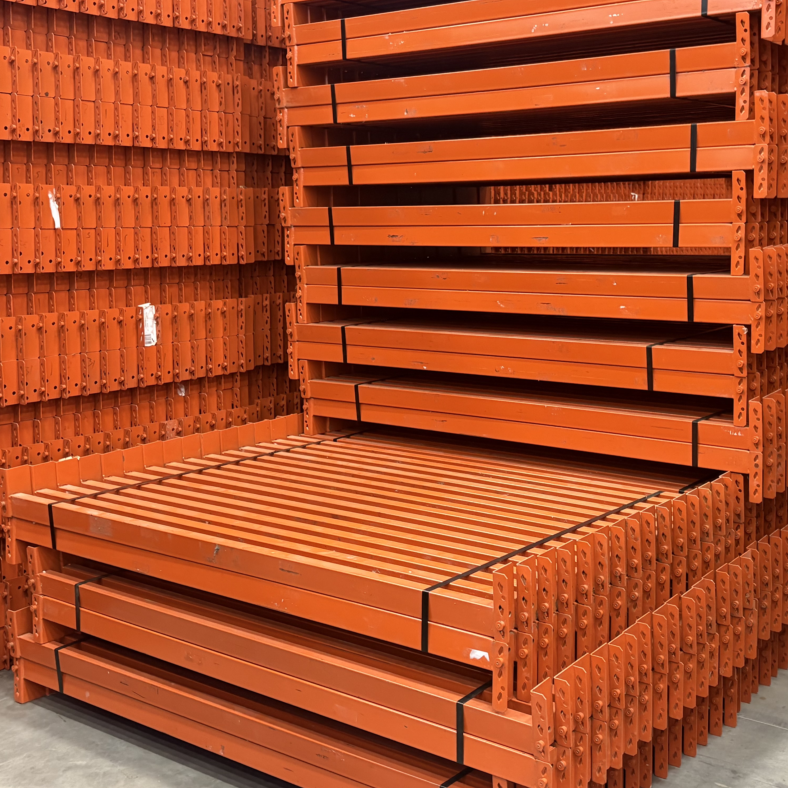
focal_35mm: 44
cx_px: 466
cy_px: 328
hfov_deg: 38.2
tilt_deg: -6.5
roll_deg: +1.1
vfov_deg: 38.2
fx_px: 1133
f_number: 1.6
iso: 250
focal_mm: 5.96
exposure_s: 1/60
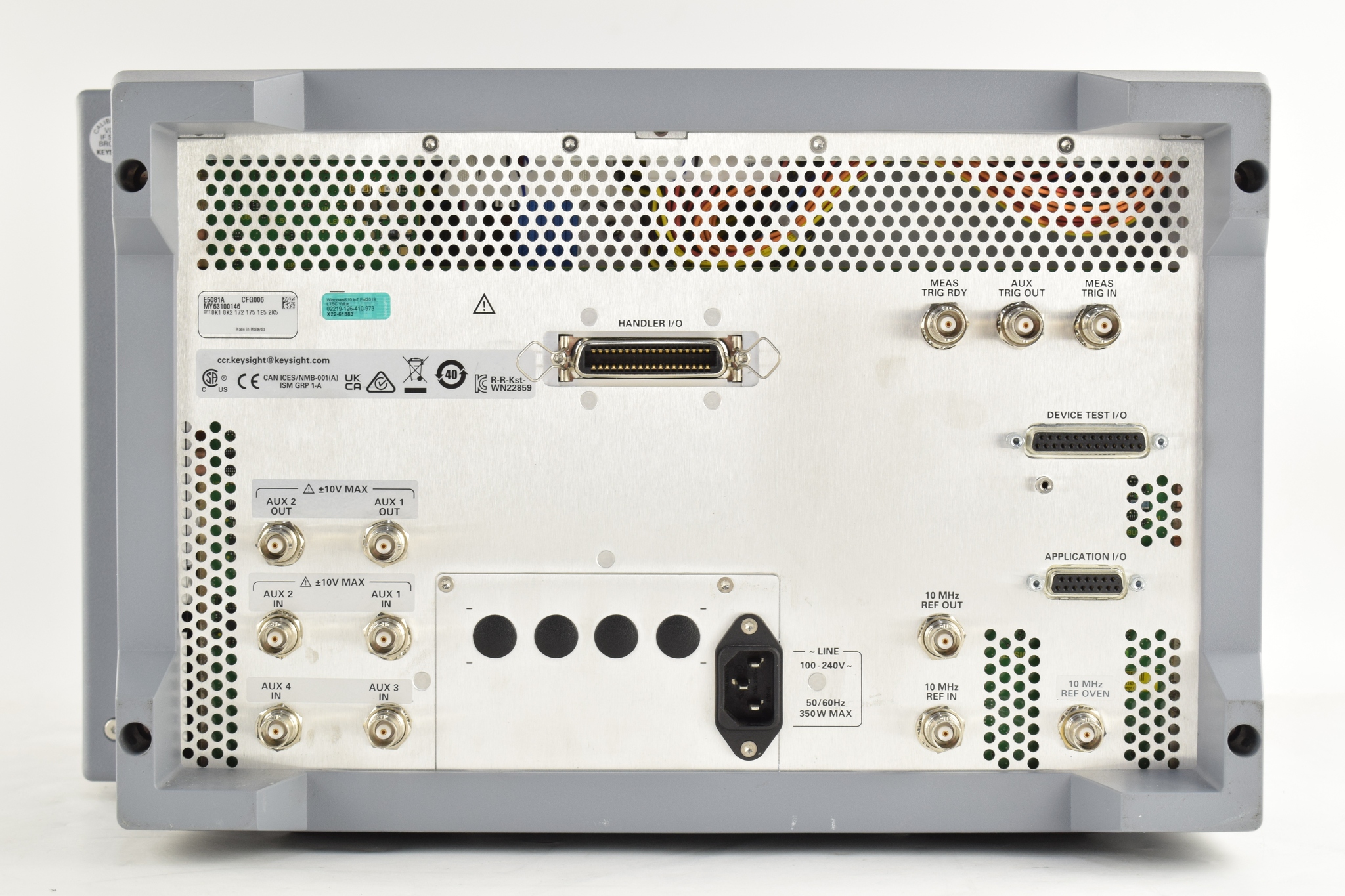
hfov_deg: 28.1
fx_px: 2690
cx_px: 672
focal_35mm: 72
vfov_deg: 18.9
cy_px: 448
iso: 500
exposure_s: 1/30
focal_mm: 48
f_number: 10
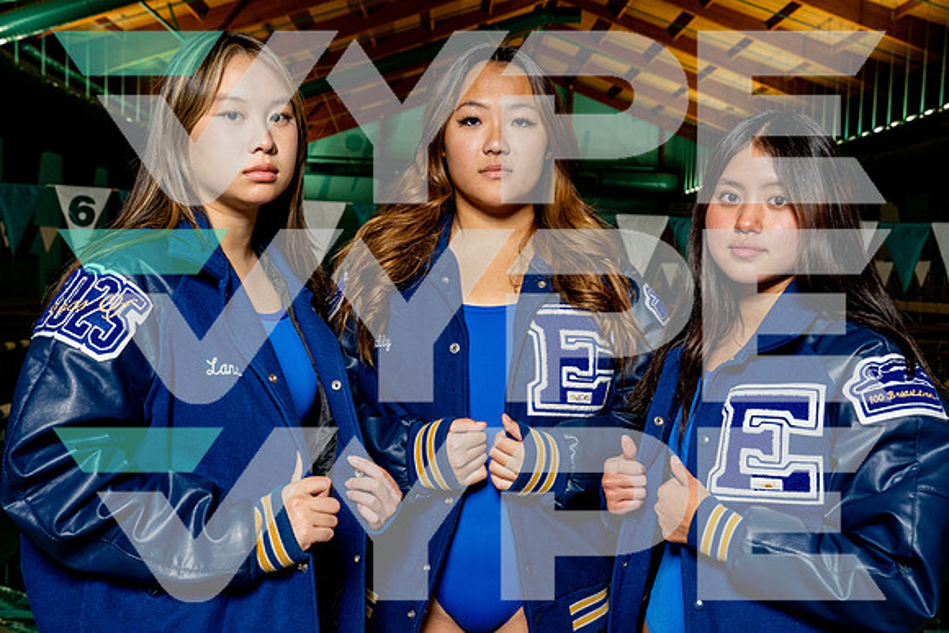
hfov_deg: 42.7
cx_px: 474
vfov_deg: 29.3
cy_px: 316
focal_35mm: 46
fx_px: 1213
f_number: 8
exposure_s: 1/250
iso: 1600
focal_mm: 46
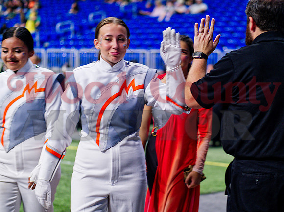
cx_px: 142
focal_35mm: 86
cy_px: 106
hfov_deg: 22.8
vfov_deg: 17.1
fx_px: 704
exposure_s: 1/160
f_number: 1.2
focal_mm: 43
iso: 500
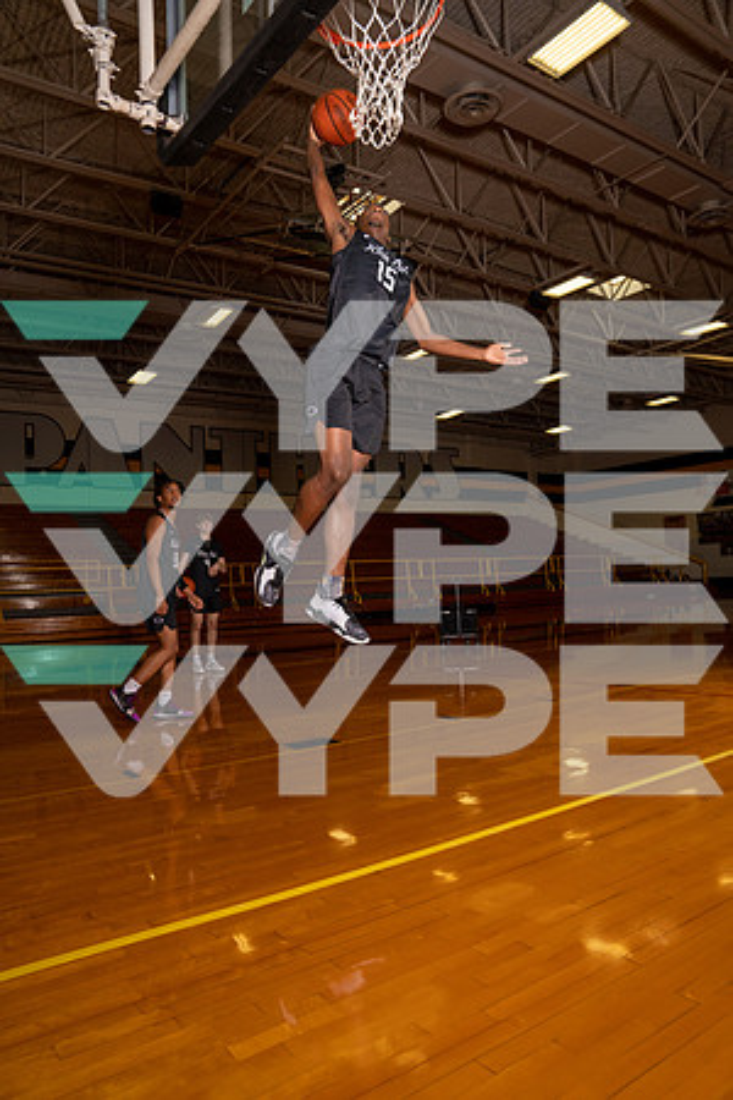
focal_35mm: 24
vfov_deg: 73.7
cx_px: 366
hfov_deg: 53.1
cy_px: 550
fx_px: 733
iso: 320
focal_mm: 24
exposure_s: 1/640
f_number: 5.6
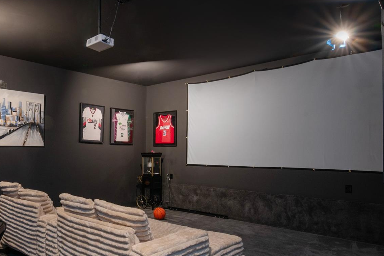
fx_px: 288
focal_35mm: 27
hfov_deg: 61.8
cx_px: 77
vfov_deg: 47.8
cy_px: 145
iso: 400
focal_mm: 15
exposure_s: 1/1.25
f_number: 11
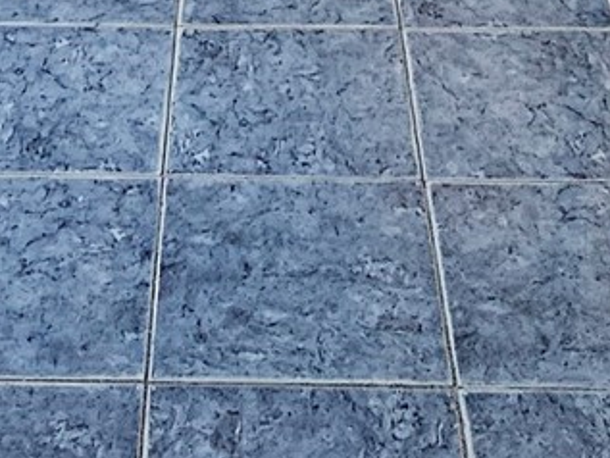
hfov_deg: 23.2
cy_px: -575
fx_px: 1481
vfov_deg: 13.7
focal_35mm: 84
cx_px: 242
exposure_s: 1/24
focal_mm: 2.2
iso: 800
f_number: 2.2
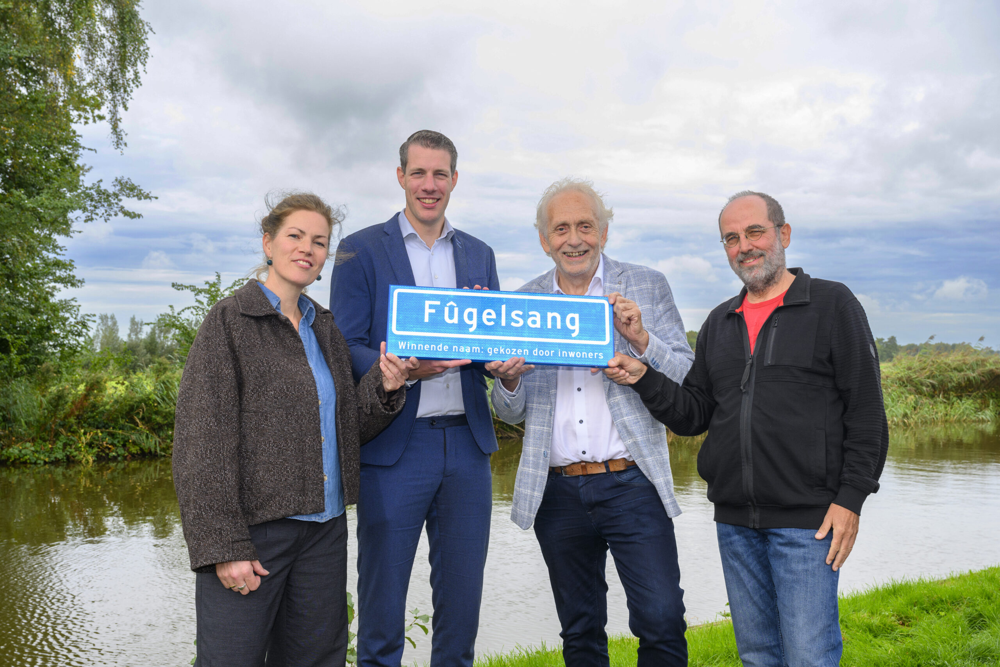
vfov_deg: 35.1
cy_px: 334
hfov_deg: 50.7
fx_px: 1056
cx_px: 500
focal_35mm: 38
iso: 400
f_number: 8
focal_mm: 38
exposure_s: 1/160
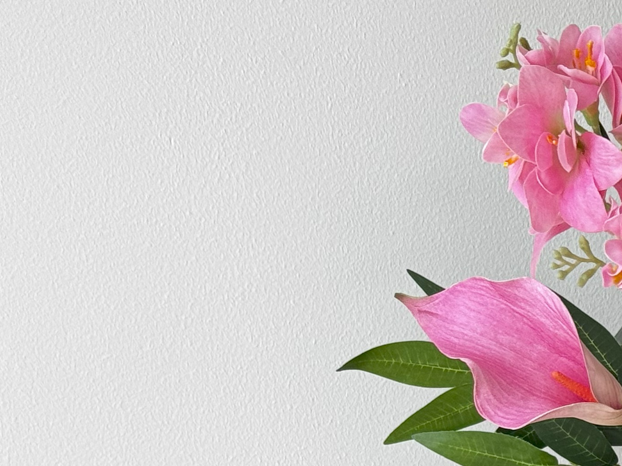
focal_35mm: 139
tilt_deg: -21.3
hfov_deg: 13.6
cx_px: 839
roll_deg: +0.5
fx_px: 2498
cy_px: 541
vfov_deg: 10.5
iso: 100
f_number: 1.78
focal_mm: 6.76
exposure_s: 1/80
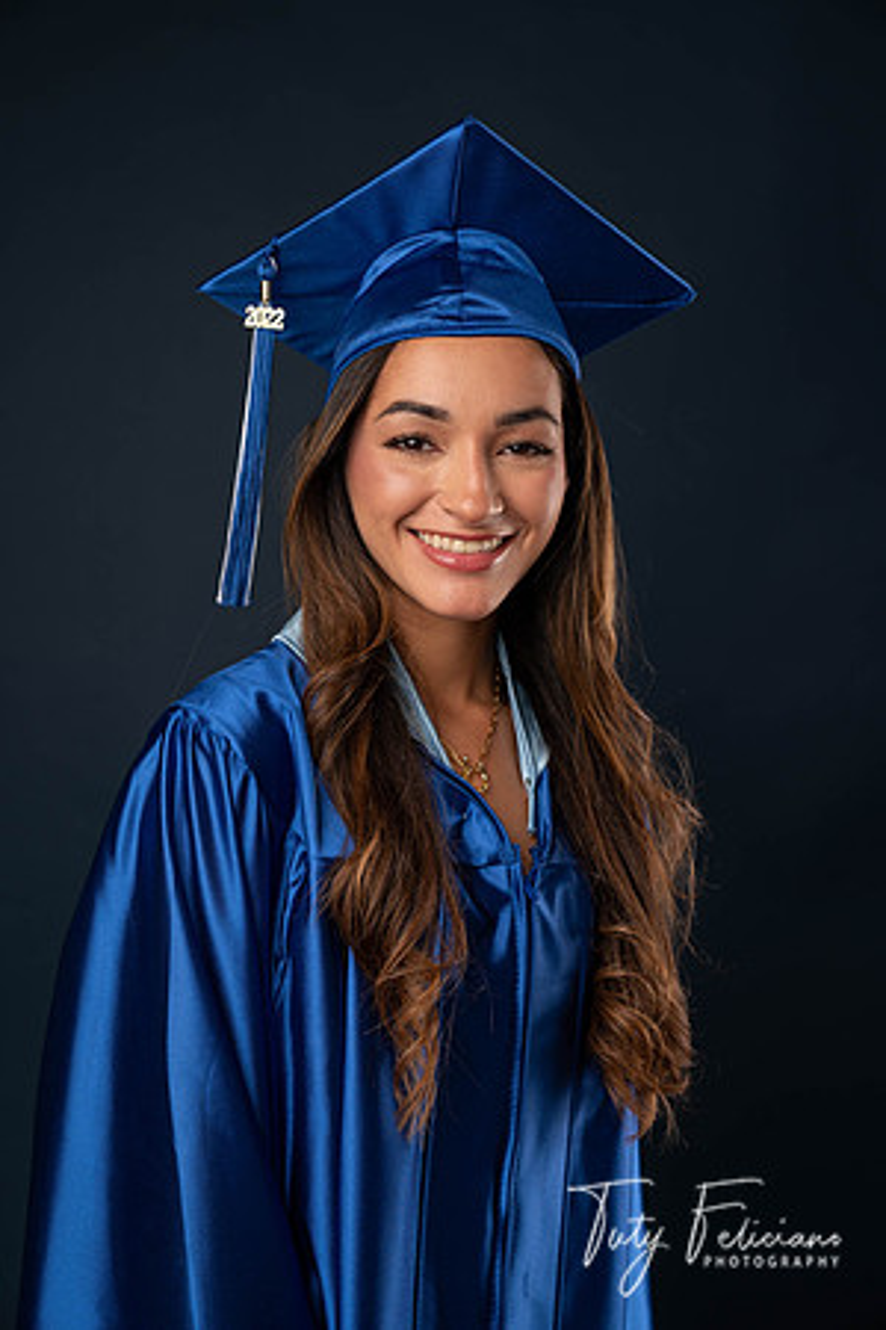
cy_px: 665
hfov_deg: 20.3
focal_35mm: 67
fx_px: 2473
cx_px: 443
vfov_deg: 30.1
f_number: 5.6
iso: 200
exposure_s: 1/125
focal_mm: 67
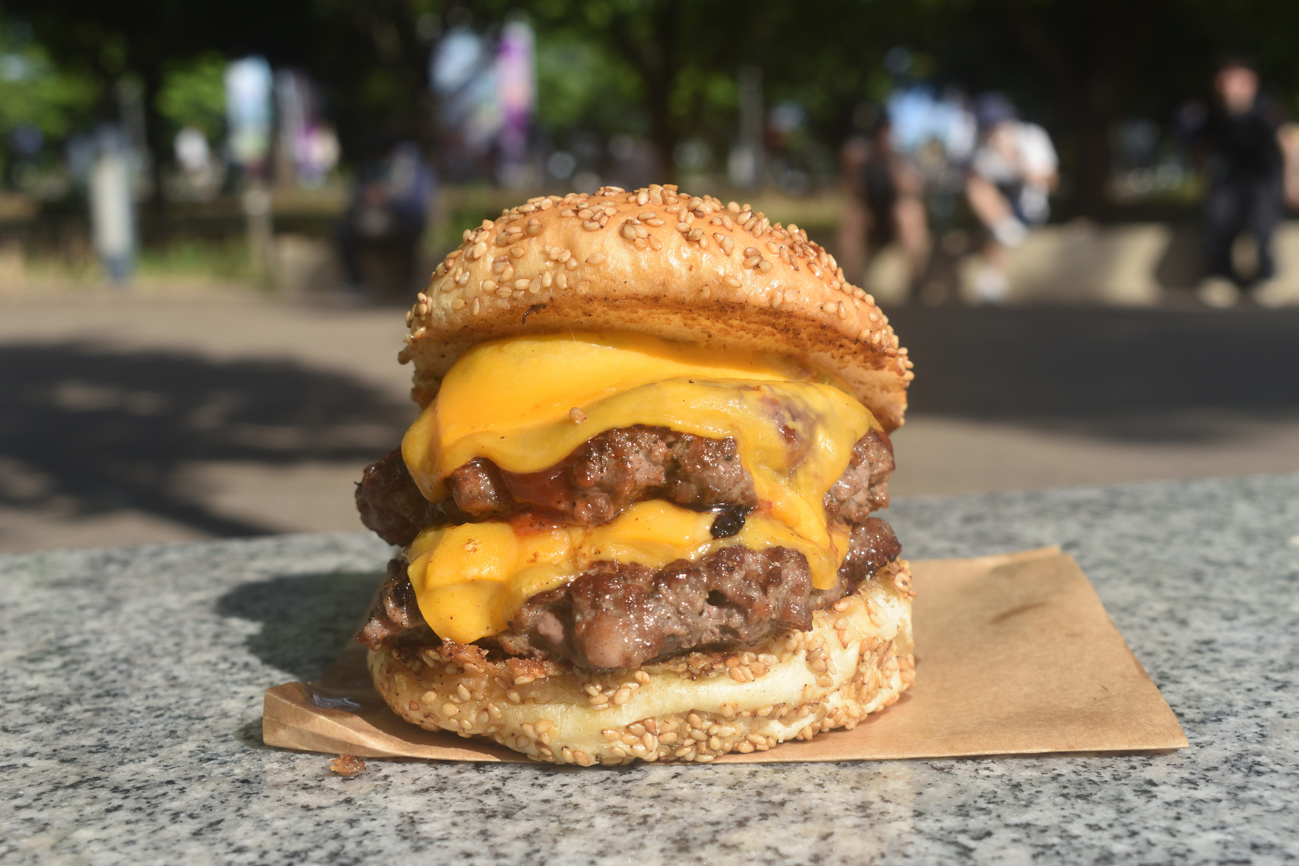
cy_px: 433
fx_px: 1732
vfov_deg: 28.1
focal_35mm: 48
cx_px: 650
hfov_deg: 41.1
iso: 200
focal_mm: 32
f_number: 8
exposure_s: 1/500
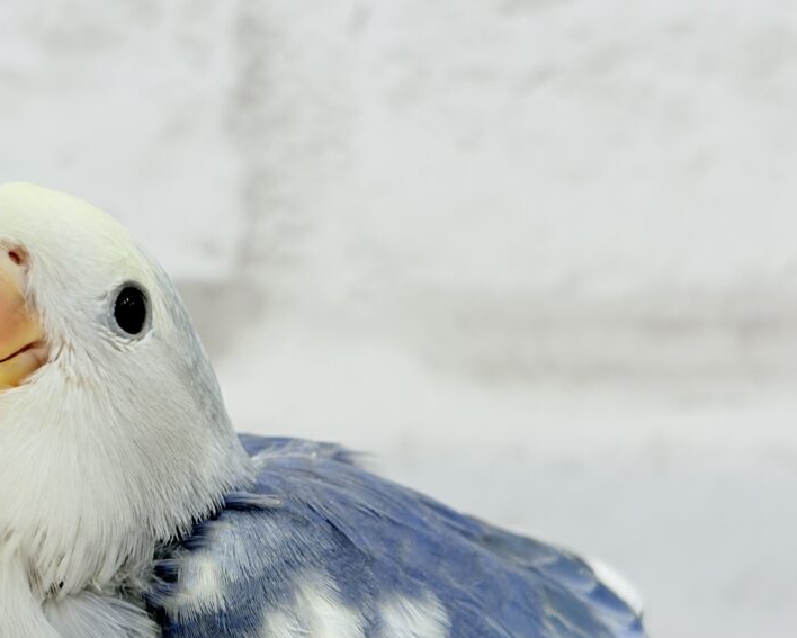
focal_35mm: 86
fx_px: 2029
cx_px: 192
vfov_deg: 17.8
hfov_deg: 22.0
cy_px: 486
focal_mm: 5.96
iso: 64
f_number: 1.6
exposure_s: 1/100
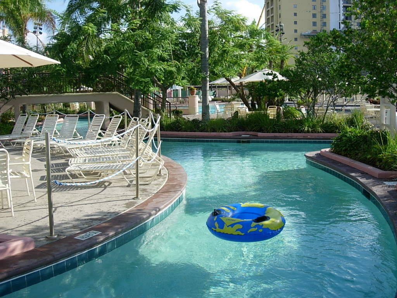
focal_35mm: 38
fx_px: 436
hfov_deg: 49.0
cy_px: 149
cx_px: 198
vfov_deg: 37.7
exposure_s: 1/995
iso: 64
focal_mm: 7.8
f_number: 2.8
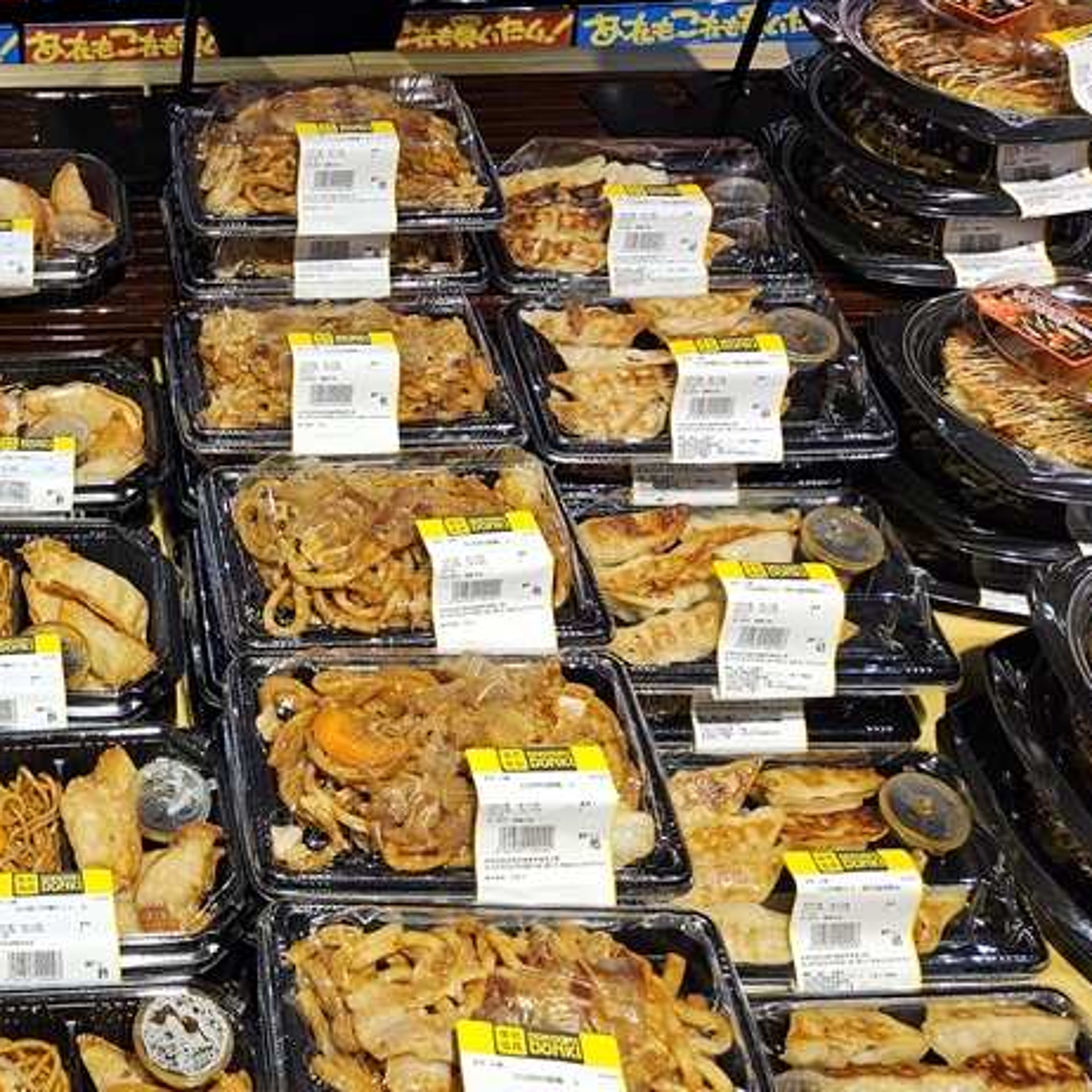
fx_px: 1570
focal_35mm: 44
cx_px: -35
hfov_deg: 34.4
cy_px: 390
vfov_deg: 38.0
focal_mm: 5.4
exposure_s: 1/120
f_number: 1.8
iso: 50
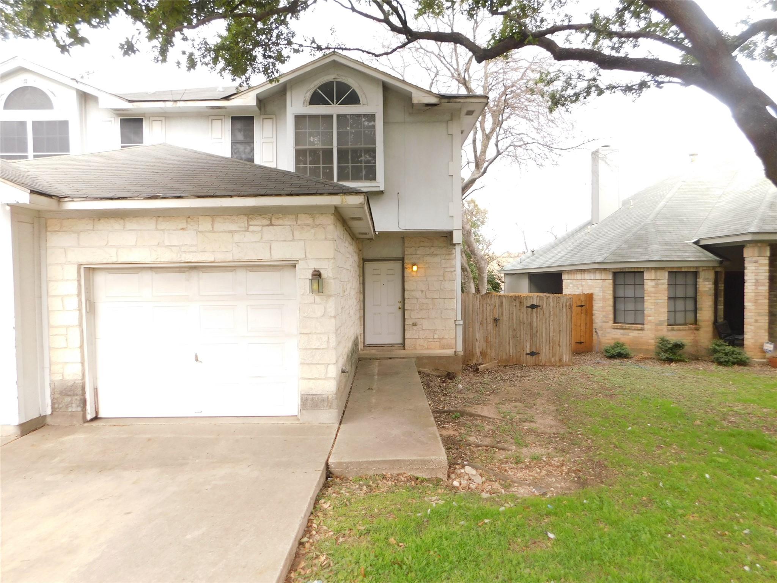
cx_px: 388
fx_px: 516
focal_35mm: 23
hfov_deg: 73.9
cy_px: 292
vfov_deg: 58.9
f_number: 3
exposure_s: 1/100
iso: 125
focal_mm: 4
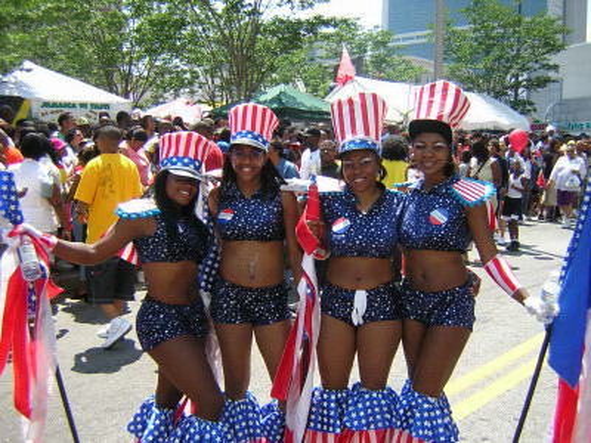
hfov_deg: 51.4
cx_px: 296
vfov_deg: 39.7
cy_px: 222
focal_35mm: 36
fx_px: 615
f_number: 2.6
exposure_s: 1/477
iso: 100
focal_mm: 4.7
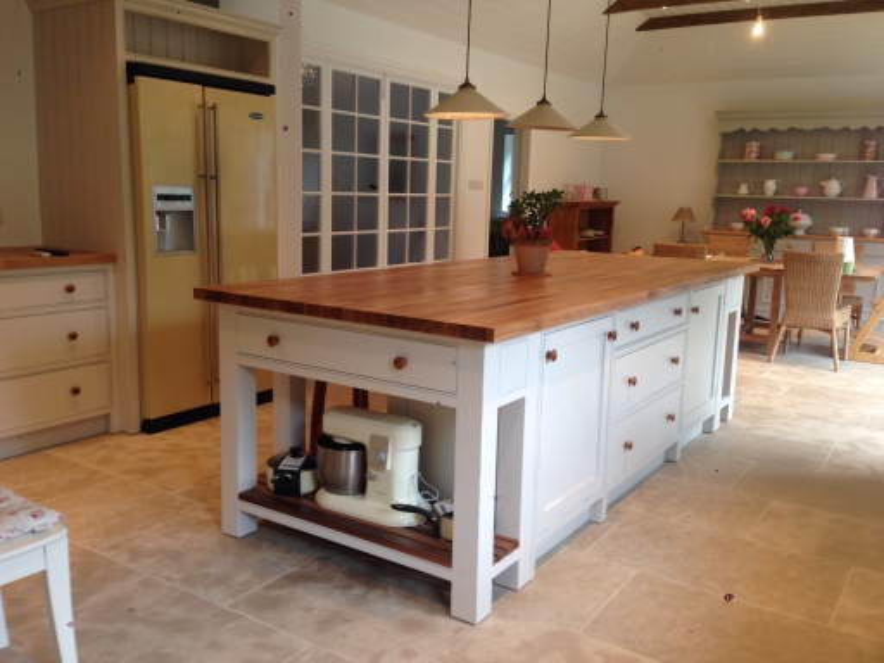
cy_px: 332
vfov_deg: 42.9
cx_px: 442
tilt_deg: -9.1
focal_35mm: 33
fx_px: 843
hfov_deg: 55.4
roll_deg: -0.5
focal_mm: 4.12
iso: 50
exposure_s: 1/24
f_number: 2.4
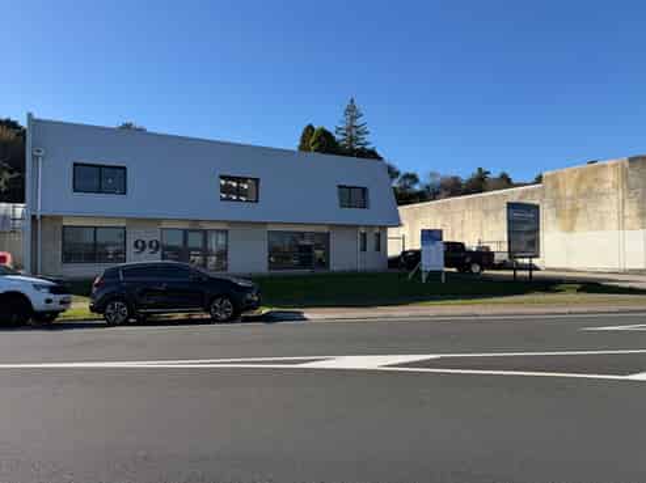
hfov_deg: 71.6
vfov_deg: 56.8
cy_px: 242
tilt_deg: +2.0
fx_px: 448
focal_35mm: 24
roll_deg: +0.9
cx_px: 323
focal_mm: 6.76
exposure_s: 1/3279
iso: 80
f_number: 1.78
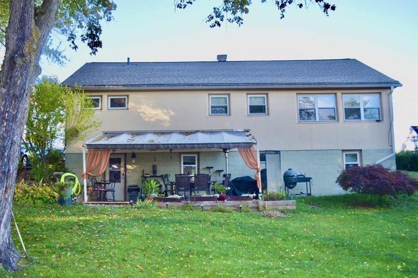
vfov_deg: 34.2
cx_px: 209
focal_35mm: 39
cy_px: 139
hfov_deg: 49.6
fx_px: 453
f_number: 4
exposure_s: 1/200
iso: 200
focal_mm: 26
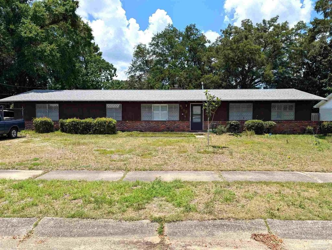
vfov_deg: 56.9
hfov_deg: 71.5
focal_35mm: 24
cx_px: 166
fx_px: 231
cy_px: 125
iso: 18
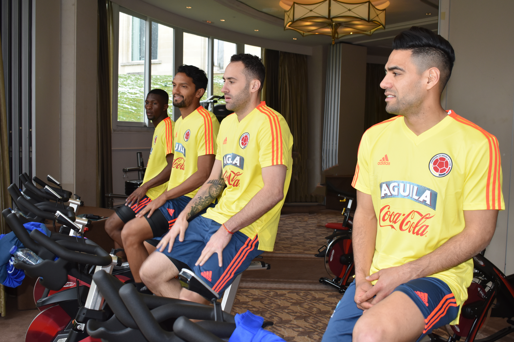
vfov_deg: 34.2
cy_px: 171
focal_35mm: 39
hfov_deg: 49.6
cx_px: 257
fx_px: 557
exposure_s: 1/125
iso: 640
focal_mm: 26
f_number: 5.6
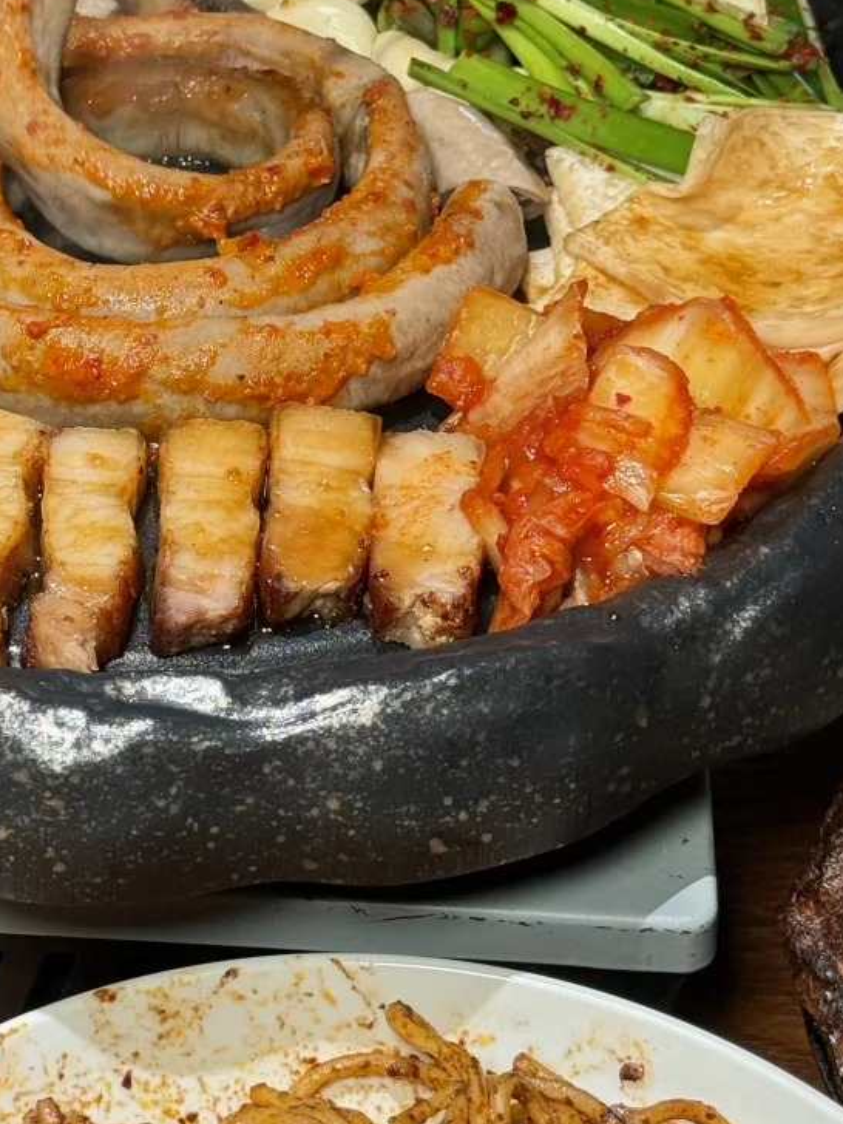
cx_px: 179
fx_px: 3085
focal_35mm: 95
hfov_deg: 15.5
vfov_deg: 20.4
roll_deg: +1.1
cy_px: 247
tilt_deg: -31.8
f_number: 1.78
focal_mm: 6.76
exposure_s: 1/100
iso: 160
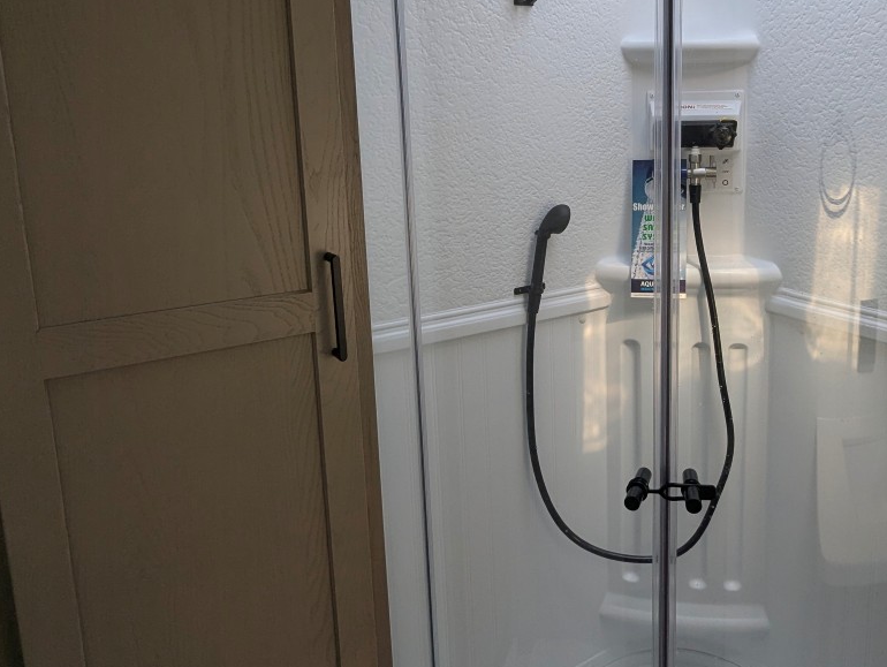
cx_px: 578
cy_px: 229
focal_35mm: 29
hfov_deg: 60.4
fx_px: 744
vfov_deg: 47.6
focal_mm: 2.35
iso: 54
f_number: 2.2
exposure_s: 1/321
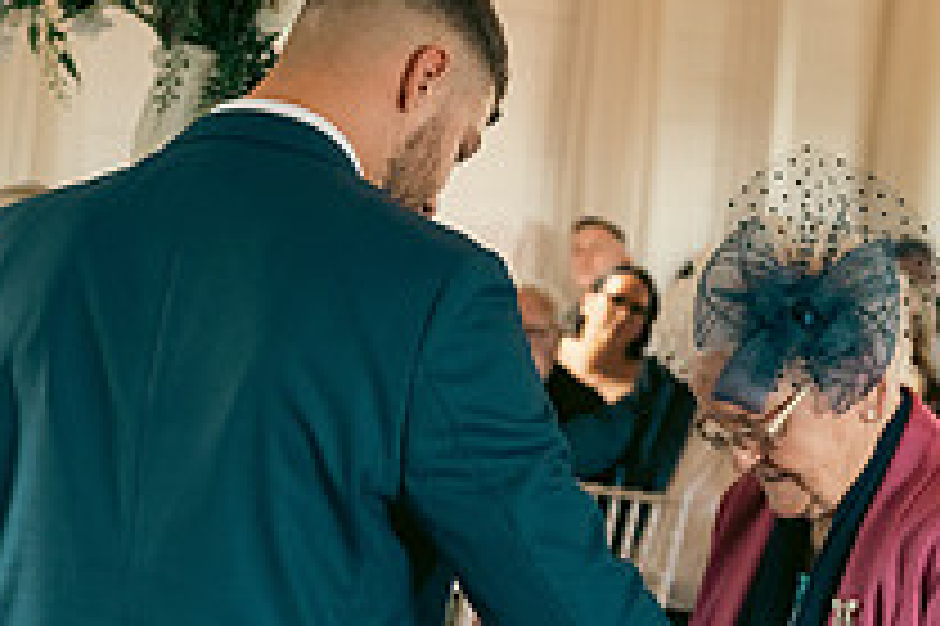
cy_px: 430
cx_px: 409
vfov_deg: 13.6
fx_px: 2609
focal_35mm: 100
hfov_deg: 20.4
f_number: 3.5
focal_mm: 36
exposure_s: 1/160
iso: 640
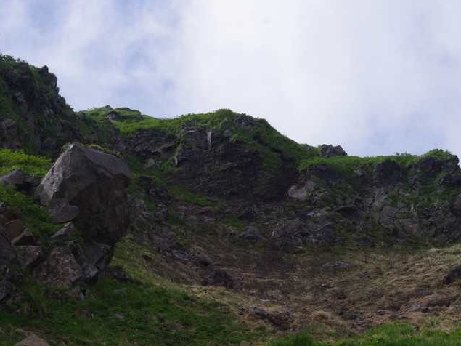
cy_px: 190
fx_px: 1984
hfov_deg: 13.2
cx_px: 133
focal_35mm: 149
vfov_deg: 10.0
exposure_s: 1/250
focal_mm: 55
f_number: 11
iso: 200
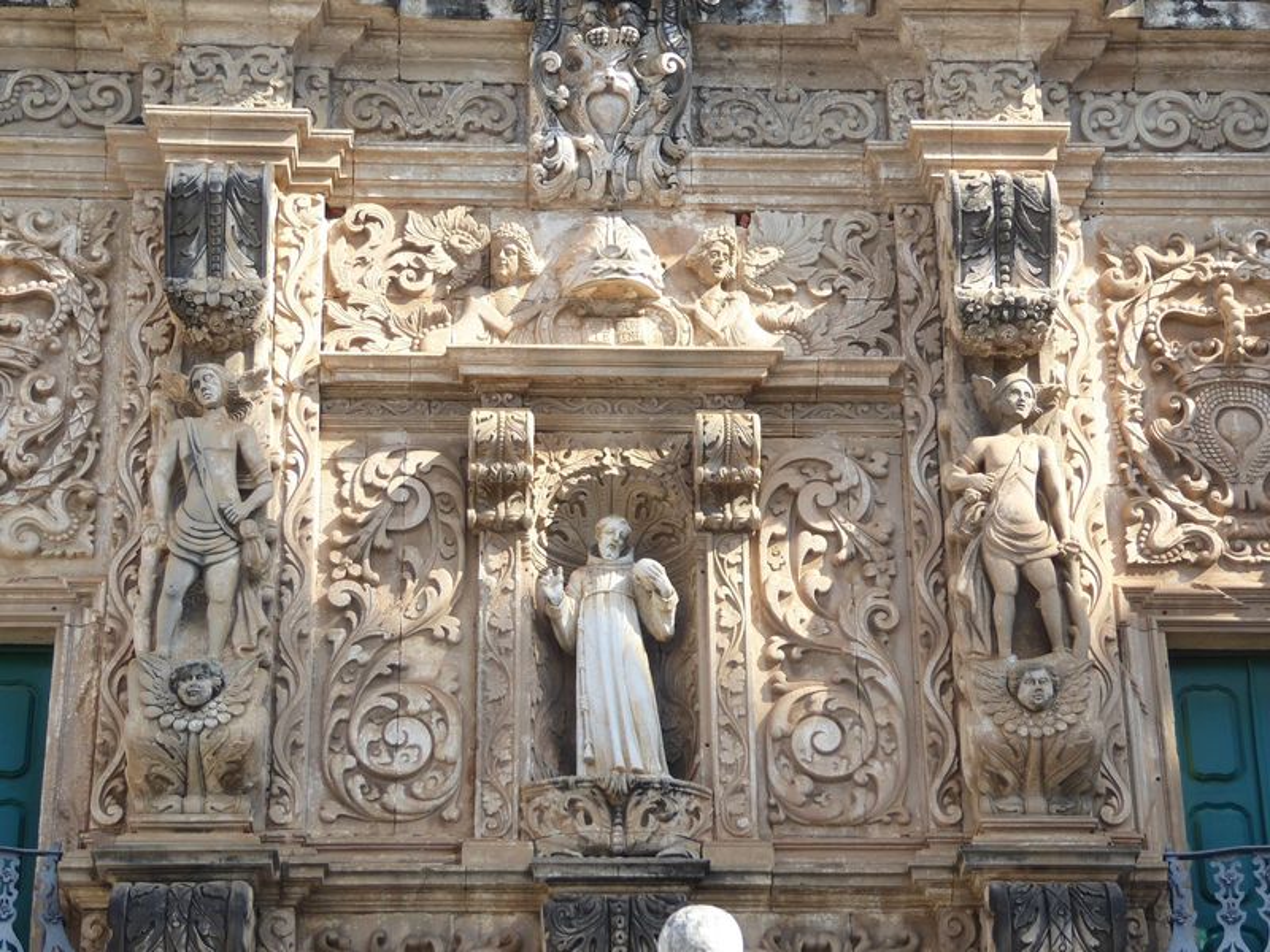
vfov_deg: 15.1
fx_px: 3595
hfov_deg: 20.0
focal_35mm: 98
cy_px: 476
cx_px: 635
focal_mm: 16.1
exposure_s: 1/125
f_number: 4.9
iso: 80
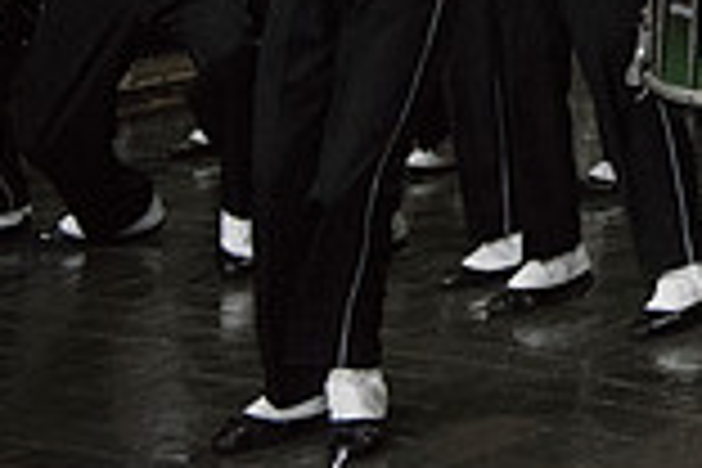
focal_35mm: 149
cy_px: -344
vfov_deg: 8.9
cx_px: 1192
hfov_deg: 12.7
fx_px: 2905
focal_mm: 40
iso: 10000
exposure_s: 1/4000
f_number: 2.8
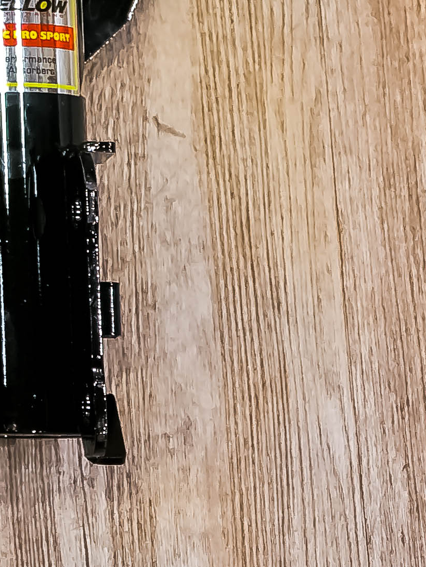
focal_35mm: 185
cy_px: -129
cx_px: -804
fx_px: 3034
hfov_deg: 7.2
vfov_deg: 10.5
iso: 800
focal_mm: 35
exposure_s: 1/50
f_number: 4
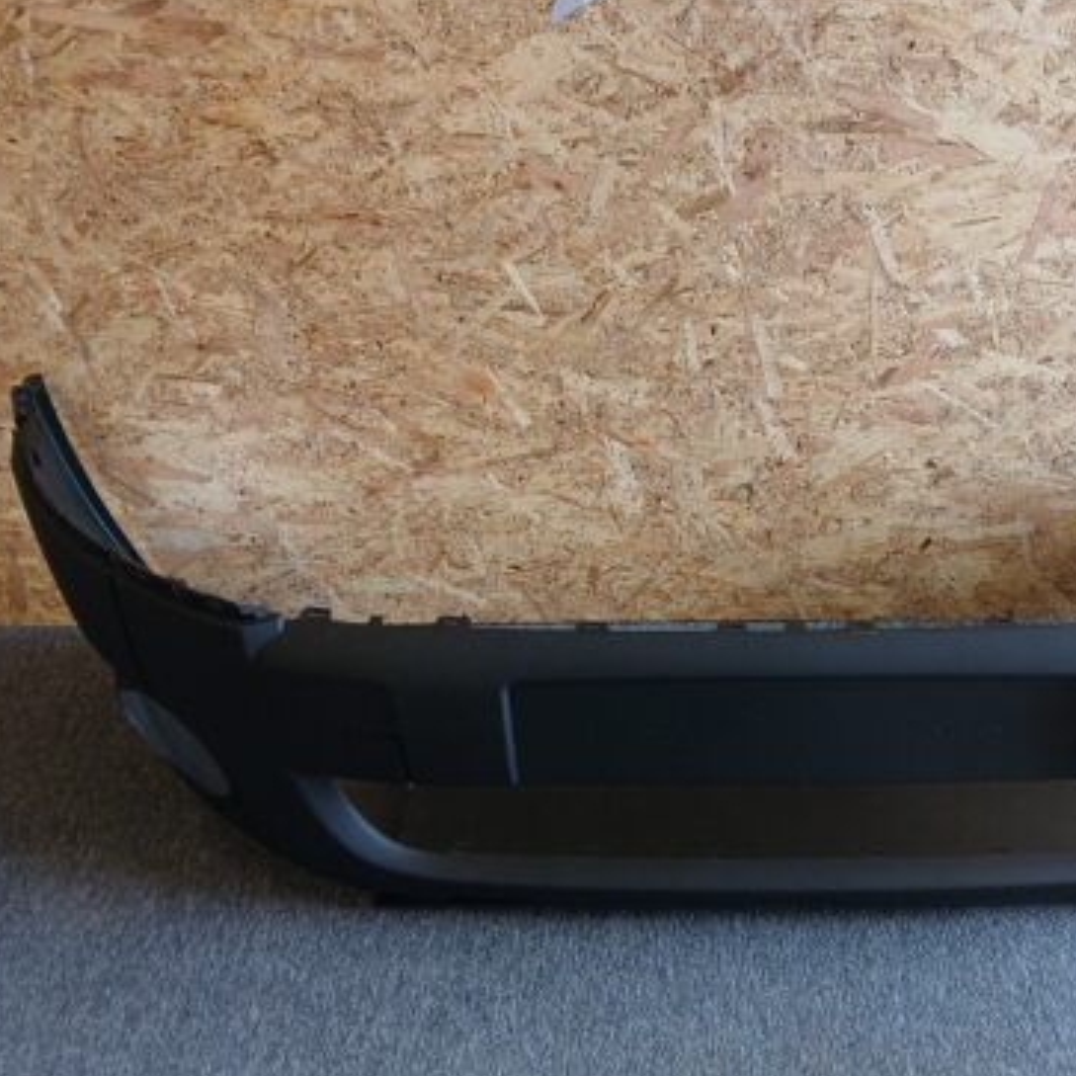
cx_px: 753
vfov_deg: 43.7
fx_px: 1336
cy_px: 462
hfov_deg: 43.0
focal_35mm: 38
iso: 200
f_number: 1.8
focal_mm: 3.98
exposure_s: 1/33.3
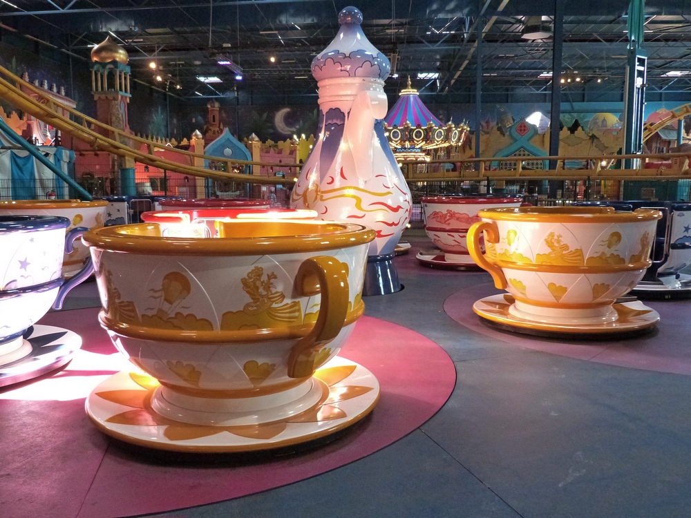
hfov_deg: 60.0
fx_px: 599
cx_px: 346
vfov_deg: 46.8
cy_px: 259
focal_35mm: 30
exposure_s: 1/60
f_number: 2.9
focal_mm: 5.2
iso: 800
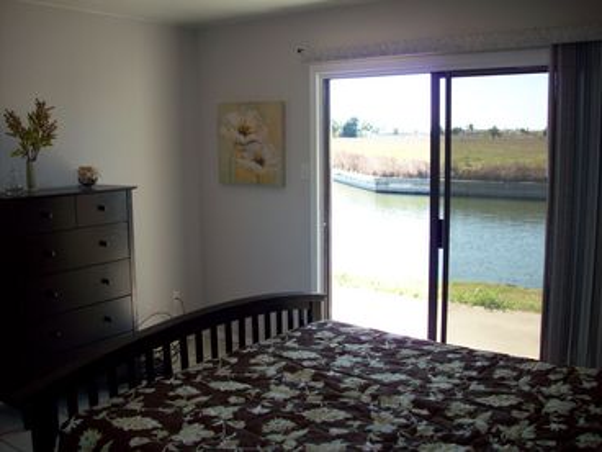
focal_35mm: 37
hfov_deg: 50.1
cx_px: 301
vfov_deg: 38.7
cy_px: 226
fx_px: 643
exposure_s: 1/162
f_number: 2.8
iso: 80
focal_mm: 6.2
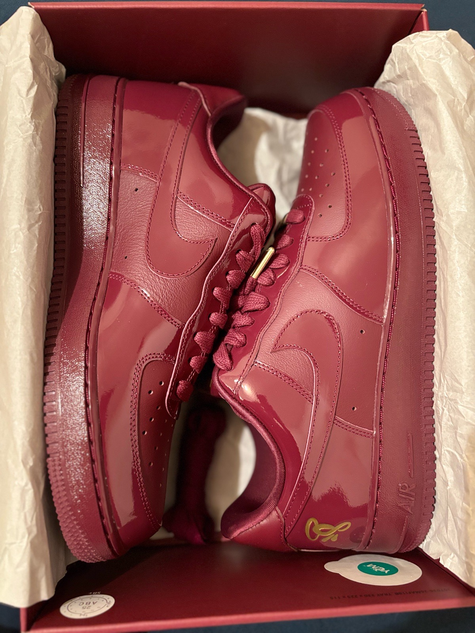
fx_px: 476
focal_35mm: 26
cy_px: 316
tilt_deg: -81.6
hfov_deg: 53.1
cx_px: 238
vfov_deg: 67.3
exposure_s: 1/25
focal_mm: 5.96
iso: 500
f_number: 1.6
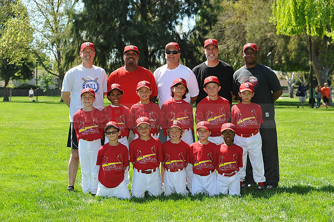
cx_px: 167
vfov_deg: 17.0
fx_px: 742
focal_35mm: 80
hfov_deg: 25.4
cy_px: 111
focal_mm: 80
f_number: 6.3
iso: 200
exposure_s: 1/320
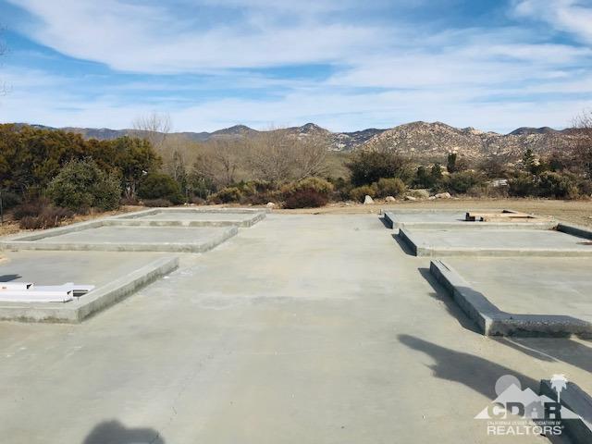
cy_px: 222
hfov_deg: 63.4
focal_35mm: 28
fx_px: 479
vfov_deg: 49.7
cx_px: 296
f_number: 1.8
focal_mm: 3.99
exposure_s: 1/4000
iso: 20
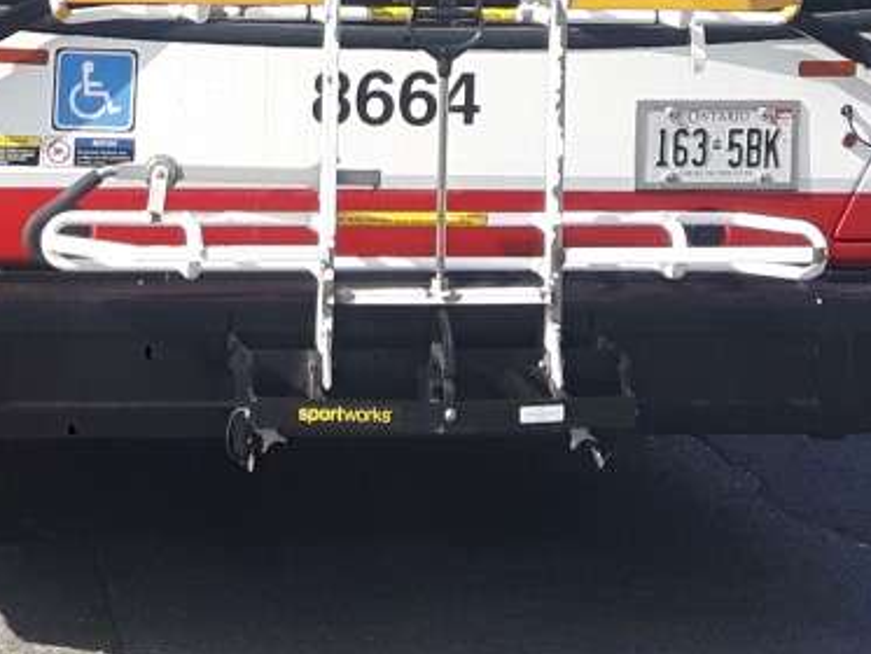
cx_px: 205
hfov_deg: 22.8
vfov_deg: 16.3
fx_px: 2139
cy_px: -238
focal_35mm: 85
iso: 40
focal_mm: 3.7
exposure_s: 1/650
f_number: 1.9
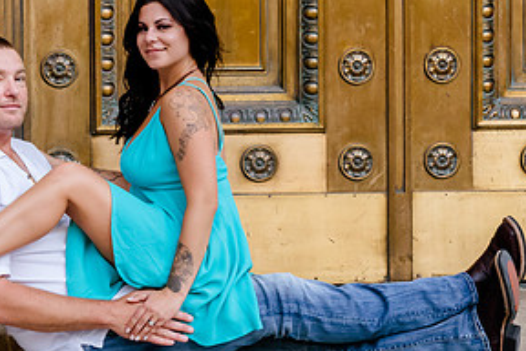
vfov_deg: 11.6
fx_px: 1724
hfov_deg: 17.3
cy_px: 113
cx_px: 147
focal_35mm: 118
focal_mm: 44
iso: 1250
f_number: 5.6
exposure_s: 1/200
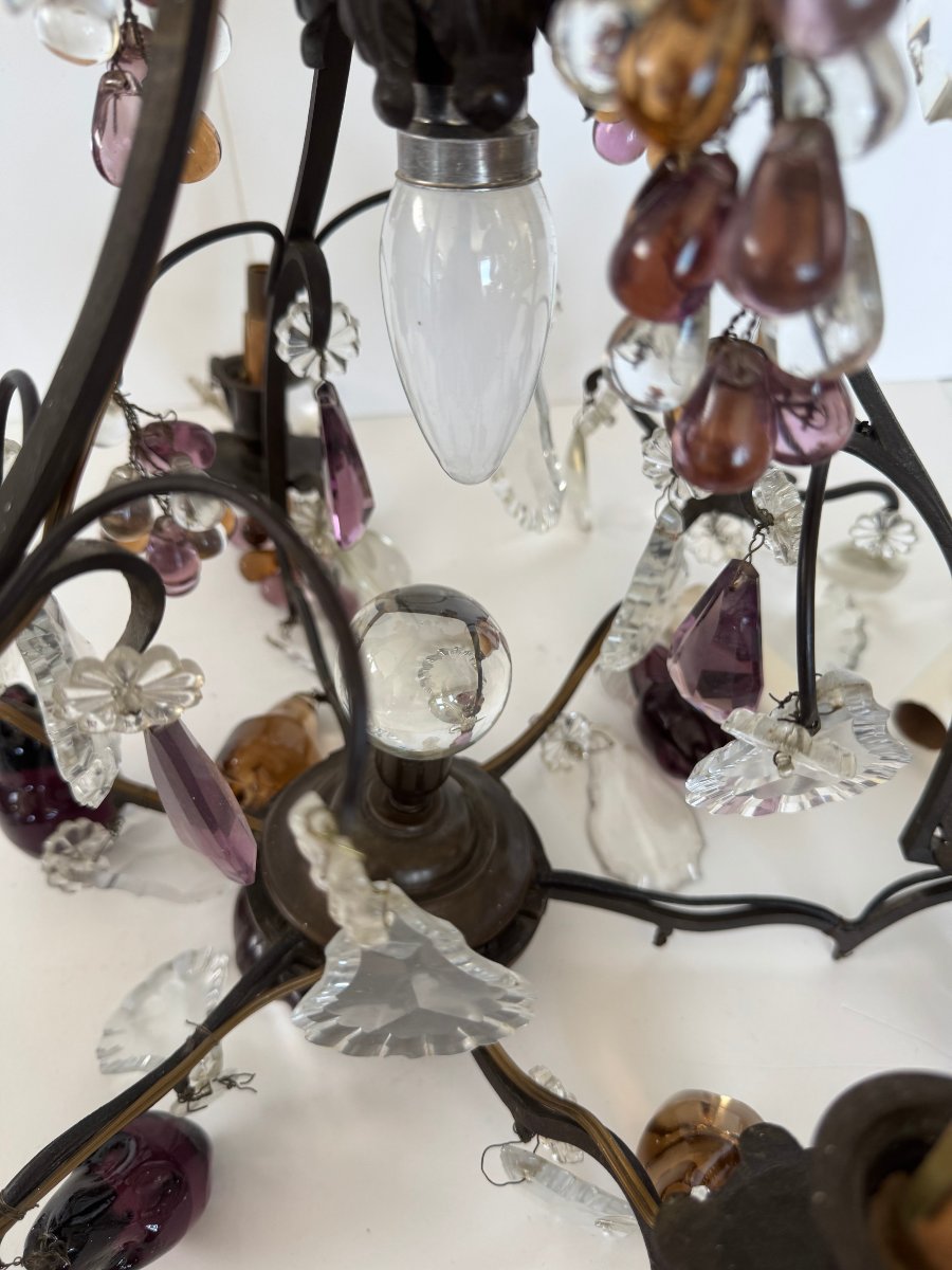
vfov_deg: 71.6
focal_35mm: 24
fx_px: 880
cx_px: 476
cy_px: 635
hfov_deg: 56.8
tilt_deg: -52.0
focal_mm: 6.76
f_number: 1.78
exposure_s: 1/121
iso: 100
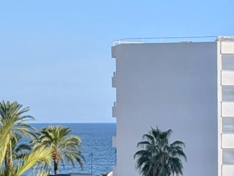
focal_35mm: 151
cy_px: 136
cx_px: 456
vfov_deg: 9.8
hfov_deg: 11.8
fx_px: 1021
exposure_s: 1/1805
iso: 17
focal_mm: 6.9
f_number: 1.68
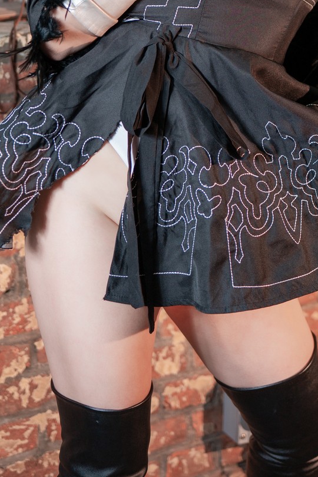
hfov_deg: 13.7
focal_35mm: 100
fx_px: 1325
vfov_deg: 19.6
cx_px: 193
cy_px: -38
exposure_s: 1/250
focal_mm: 45
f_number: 2.2
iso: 100
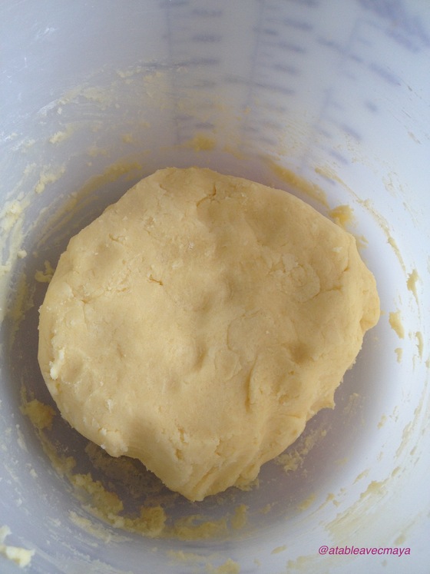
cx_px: 215
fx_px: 580
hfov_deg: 40.7
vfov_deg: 52.6
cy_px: 287
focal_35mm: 35
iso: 64
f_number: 2.4
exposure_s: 1/30
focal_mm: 4.28
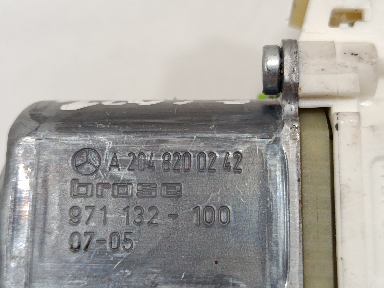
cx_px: 192
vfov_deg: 27.5
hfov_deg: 36.2
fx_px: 588
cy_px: 144
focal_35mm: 53
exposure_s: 1/50
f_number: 1.7
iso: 582
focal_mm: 5.24
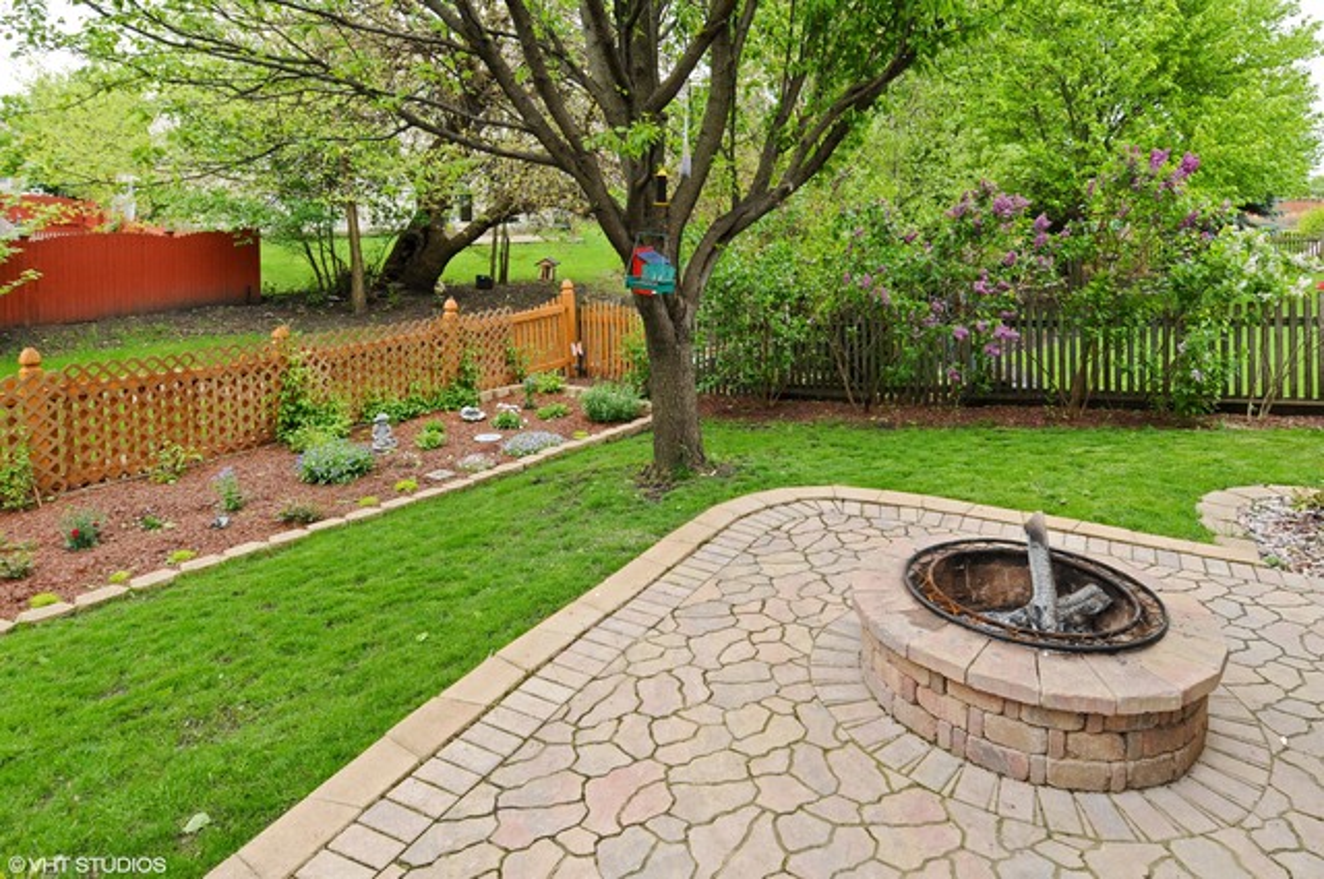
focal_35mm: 21
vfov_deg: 59.4
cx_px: 662
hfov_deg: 81.3
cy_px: 440
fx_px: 771
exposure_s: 1/200
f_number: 7.1
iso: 500
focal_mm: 14
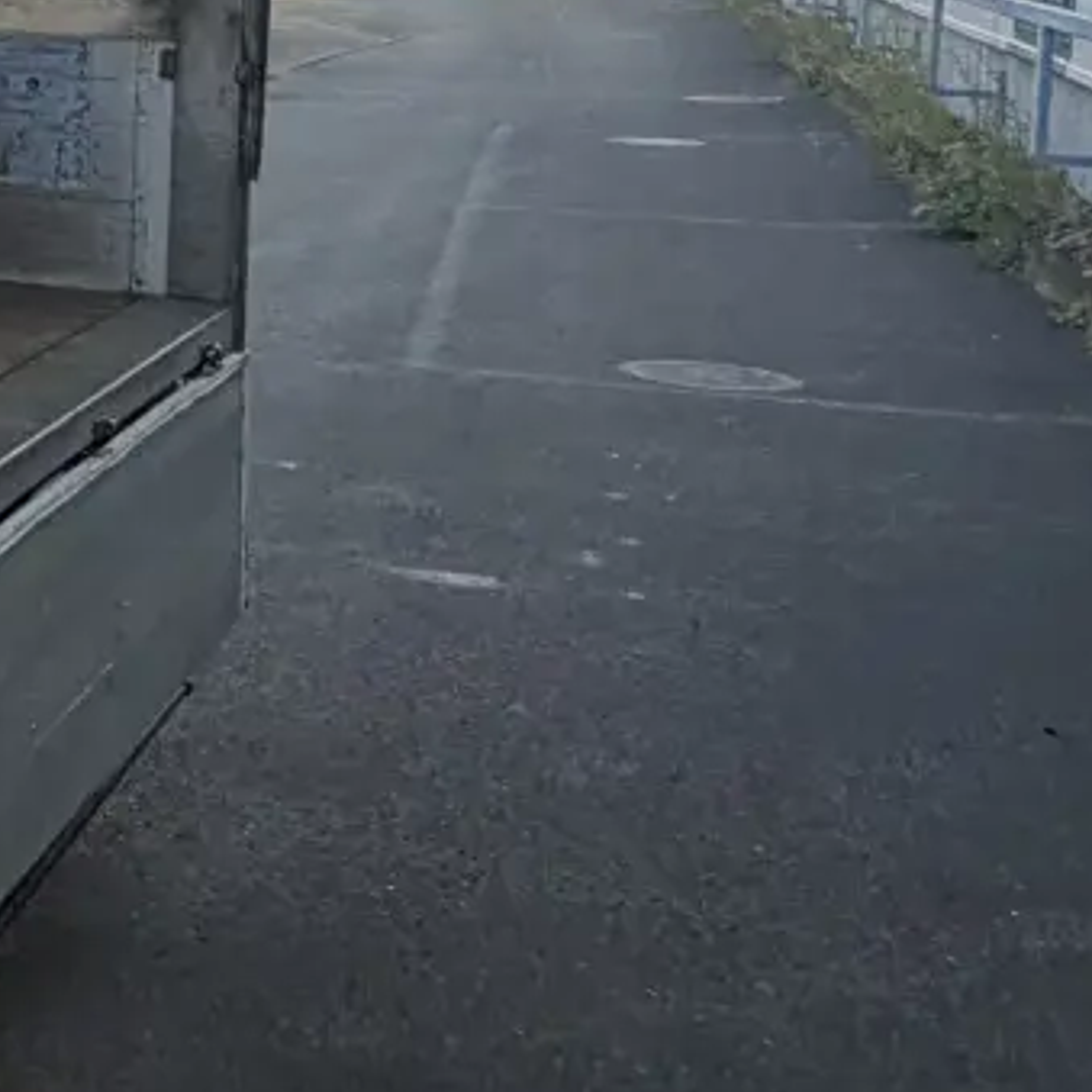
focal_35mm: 70
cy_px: 6
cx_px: -773
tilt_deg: +0.4
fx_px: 2498
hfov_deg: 19.5
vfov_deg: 23.6
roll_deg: +1.8
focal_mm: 2.22
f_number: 2.2
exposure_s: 1/502
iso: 50
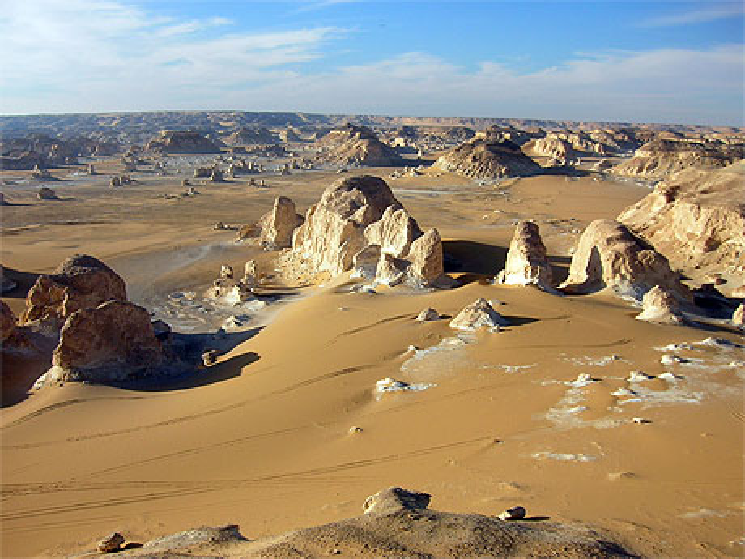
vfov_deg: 41.8
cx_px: 372
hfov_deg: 54.0
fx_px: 732
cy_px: 280
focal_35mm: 34
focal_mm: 5.7
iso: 50
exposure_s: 1/340
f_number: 4.9
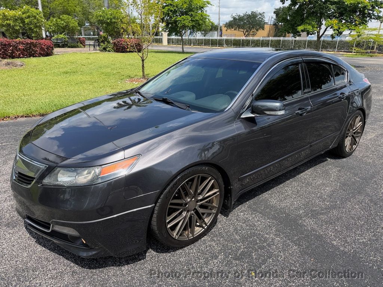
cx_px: 192
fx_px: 266
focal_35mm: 24
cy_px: 144
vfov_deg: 56.8
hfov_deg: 71.6
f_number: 1.78
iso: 80
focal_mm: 6.76
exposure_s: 1/2907
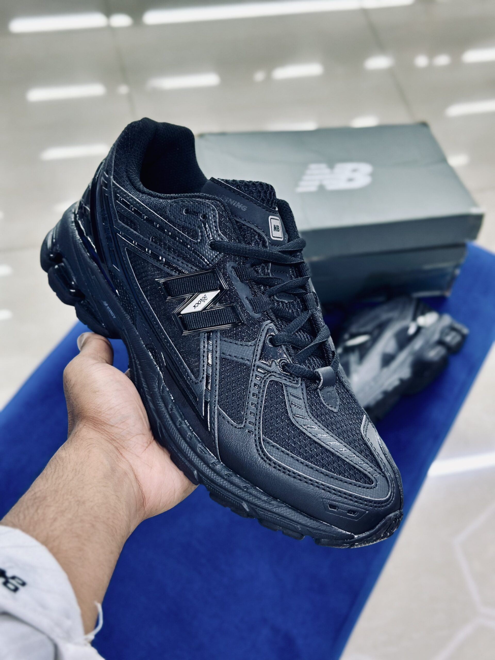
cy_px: 330
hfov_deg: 30.3
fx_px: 915
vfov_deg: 39.7
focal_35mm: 48
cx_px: 248
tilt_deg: -55.3
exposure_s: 1/100
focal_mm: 6.86
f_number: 1.78
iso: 125
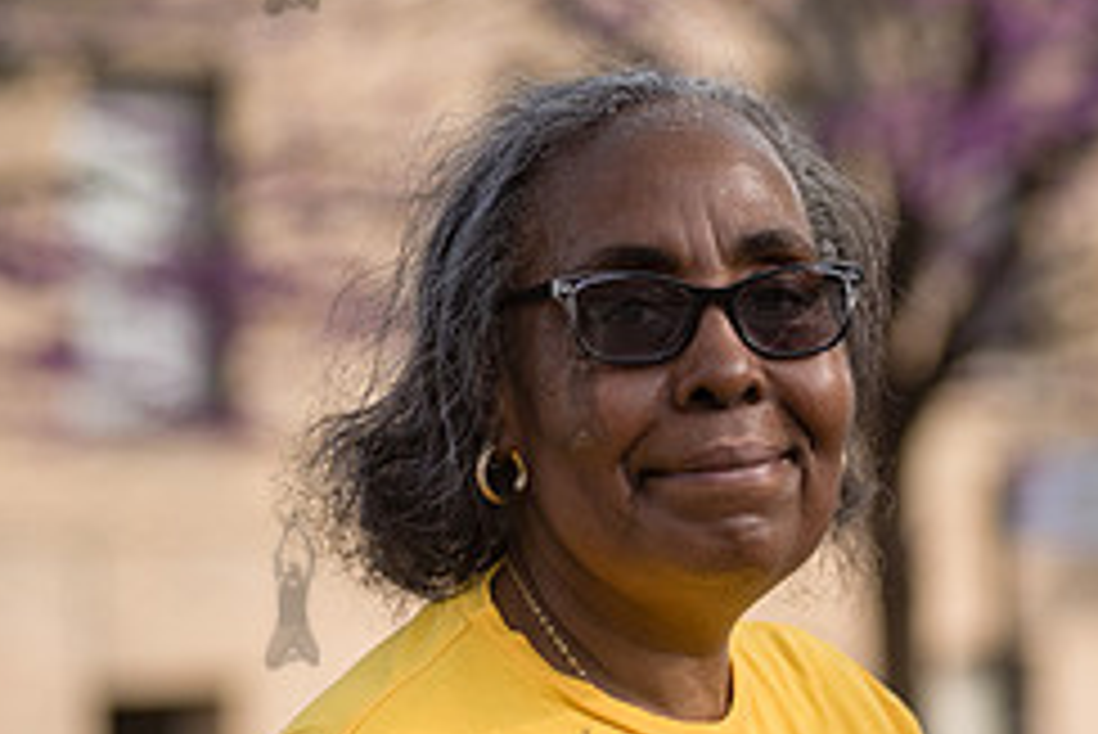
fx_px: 7934
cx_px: 1161
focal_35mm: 260
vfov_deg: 5.3
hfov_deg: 7.9
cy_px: 588
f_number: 3.5
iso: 200
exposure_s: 1/1250
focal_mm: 105
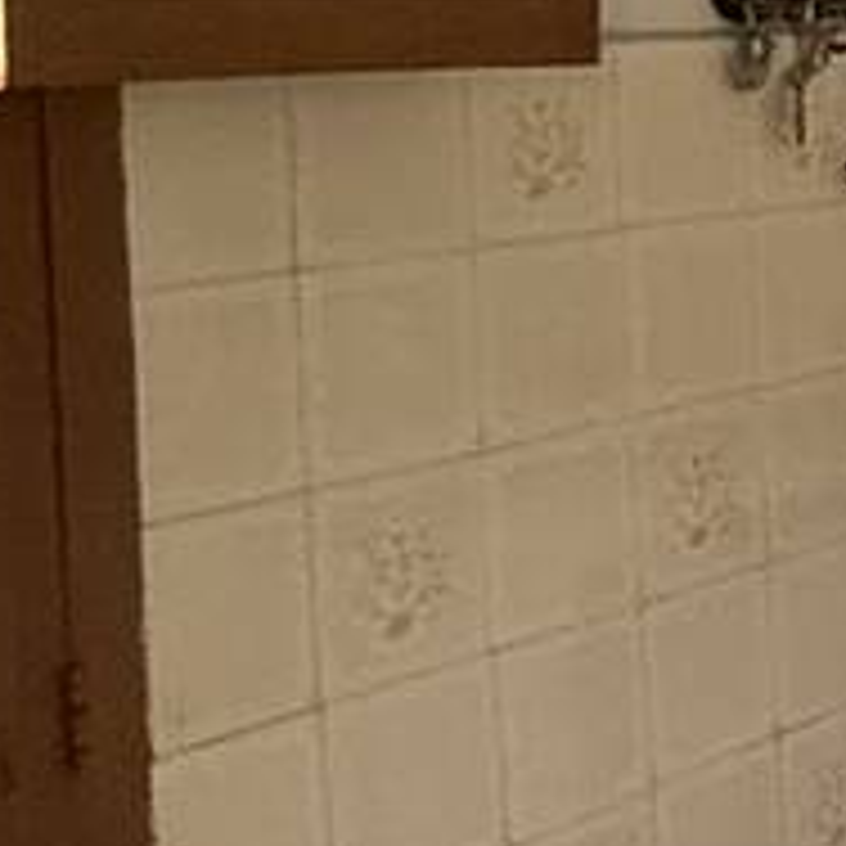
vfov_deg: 18.0
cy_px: 104
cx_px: 3105
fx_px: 2627
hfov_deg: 9.1
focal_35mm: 95
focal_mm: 2.22
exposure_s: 1/99
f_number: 2.2
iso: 200
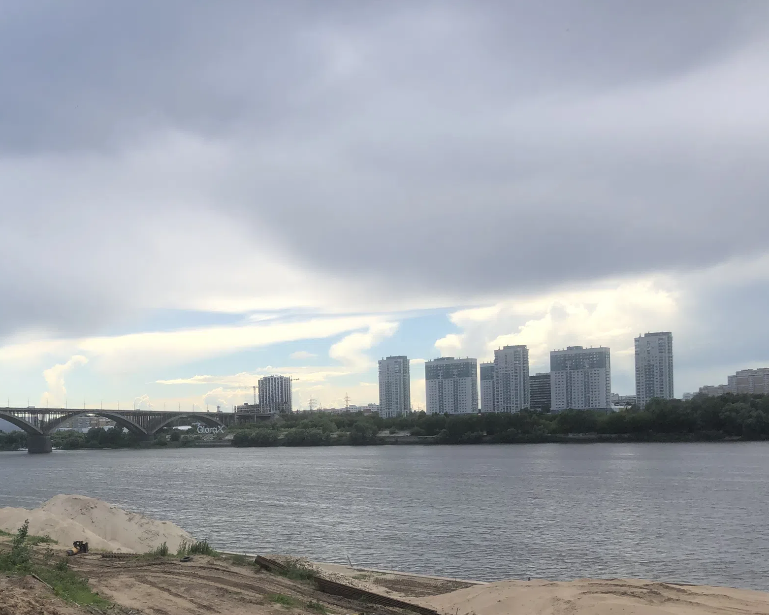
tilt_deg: -0.4
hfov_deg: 42.5
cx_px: 192
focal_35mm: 42
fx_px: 956
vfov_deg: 35.1
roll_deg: +1.0
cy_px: 442
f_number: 1.8
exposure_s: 1/1499
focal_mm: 3.99
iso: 20
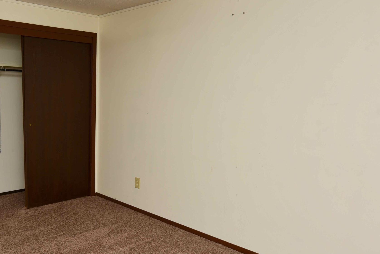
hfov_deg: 53.2
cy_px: 143
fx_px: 359
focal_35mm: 34
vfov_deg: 38.9
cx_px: 93
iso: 100
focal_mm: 19
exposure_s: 1/160
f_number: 7.1
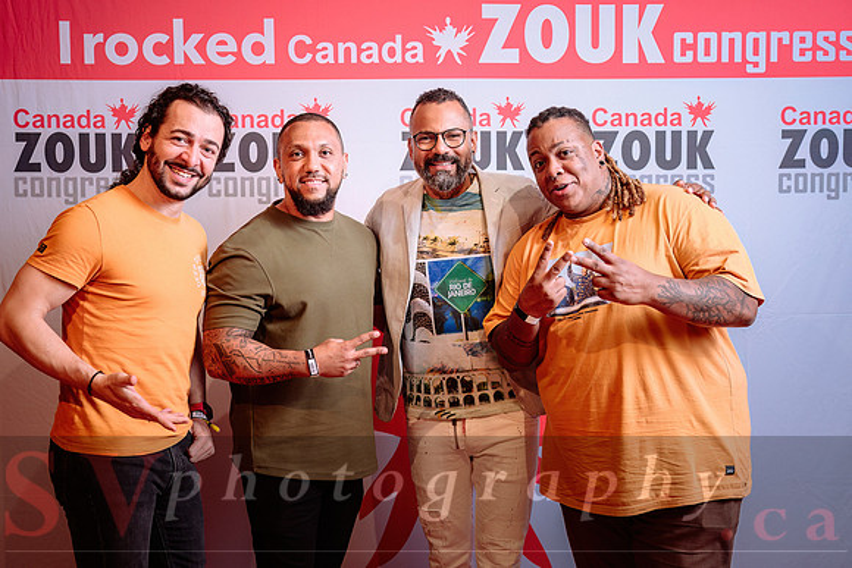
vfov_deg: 29.3
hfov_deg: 42.7
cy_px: 284
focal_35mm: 46
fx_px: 1089
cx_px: 426
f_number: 4
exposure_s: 1/125
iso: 500
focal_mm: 46
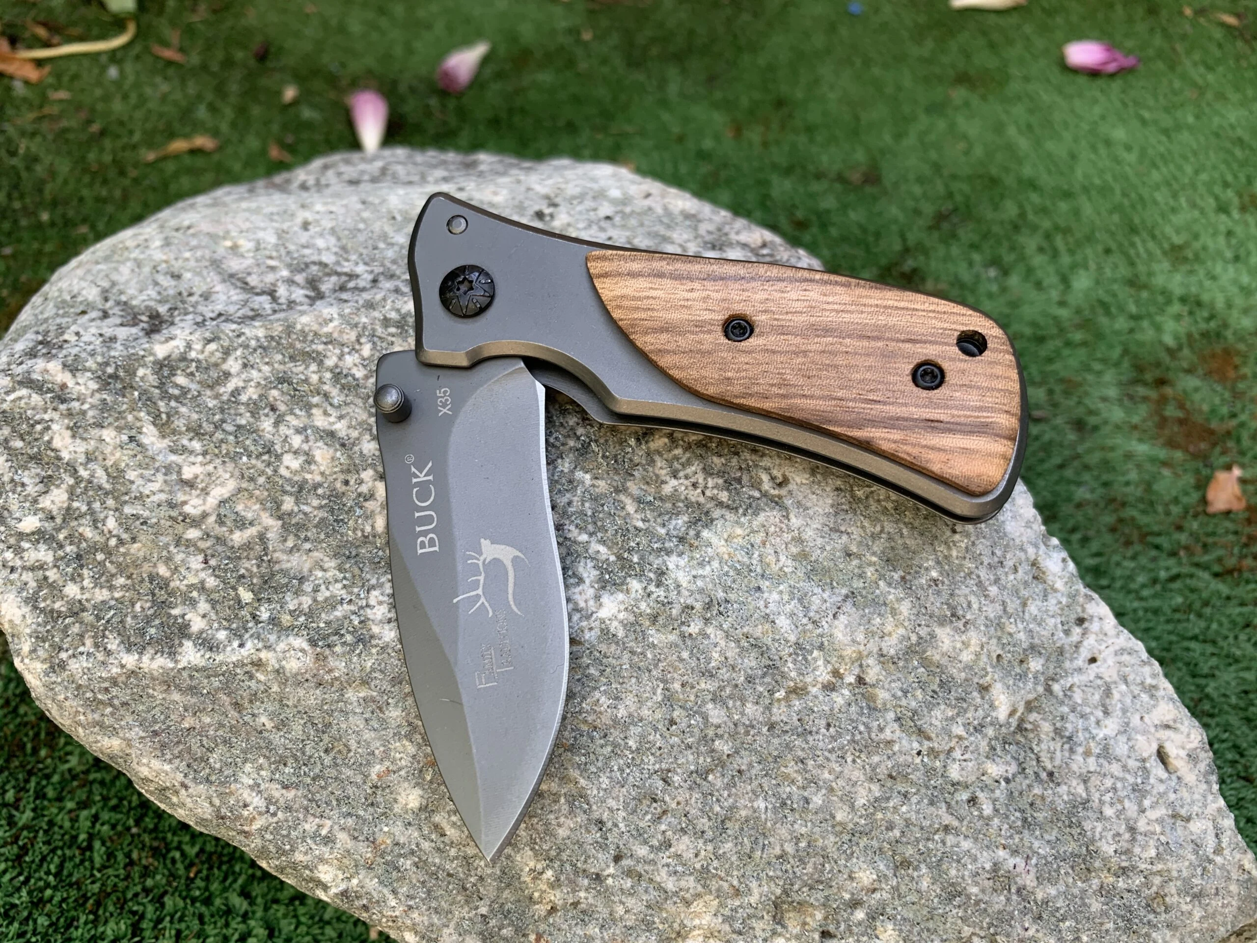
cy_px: 472
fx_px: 944
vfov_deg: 53.1
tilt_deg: -49.0
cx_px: 628
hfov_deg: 67.3
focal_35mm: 26
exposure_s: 1/121
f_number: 1.8
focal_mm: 4.25
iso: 40
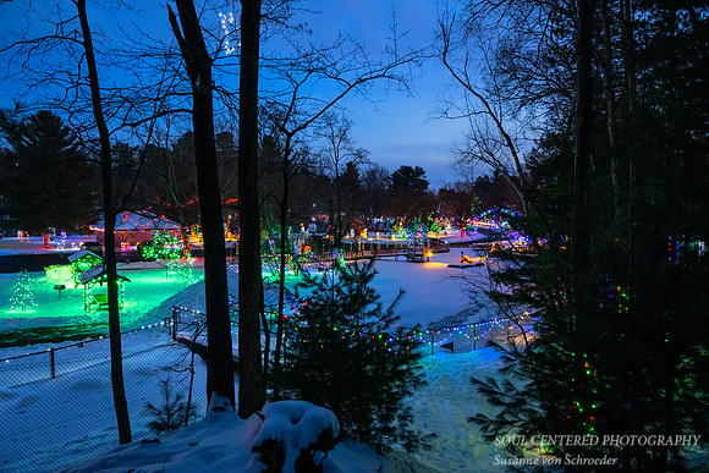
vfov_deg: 53.2
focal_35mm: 24
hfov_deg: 73.7
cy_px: 236
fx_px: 473
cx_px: 354
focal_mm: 24
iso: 5000
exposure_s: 1/13
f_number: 6.3
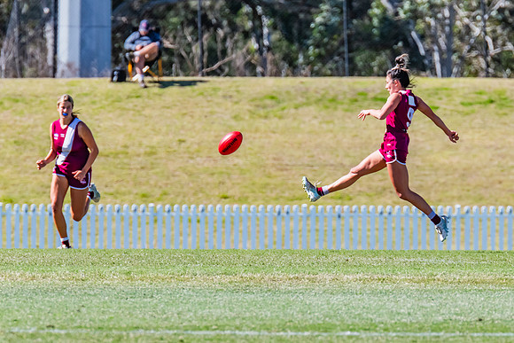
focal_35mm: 664
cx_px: 404
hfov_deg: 3.1
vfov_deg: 2.1
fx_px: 9484
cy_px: 167
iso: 800
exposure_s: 1/1600
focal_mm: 420
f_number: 8
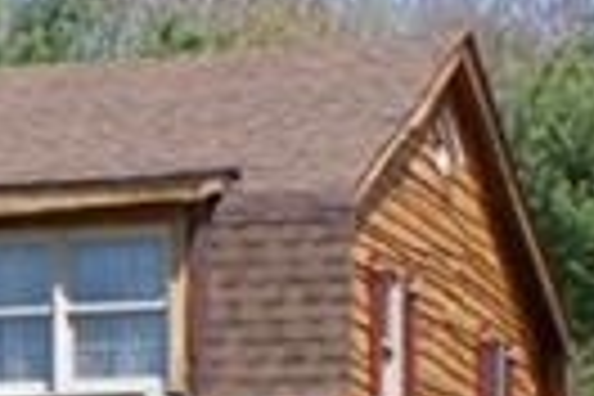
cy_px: 418
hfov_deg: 6.1
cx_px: -616
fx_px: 5395
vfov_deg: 4.2
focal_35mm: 327
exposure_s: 1/125
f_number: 10
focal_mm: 28
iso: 100
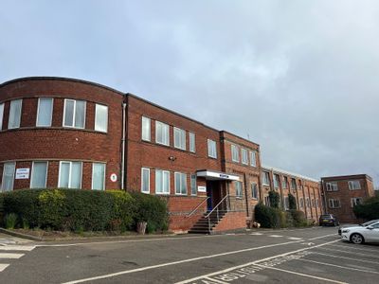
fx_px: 285
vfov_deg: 53.1
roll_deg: +2.4
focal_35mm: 26
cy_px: 142
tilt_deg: +14.2
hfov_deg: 67.3
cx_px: 190
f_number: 1.5
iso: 50
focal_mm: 5.7
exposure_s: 1/3257
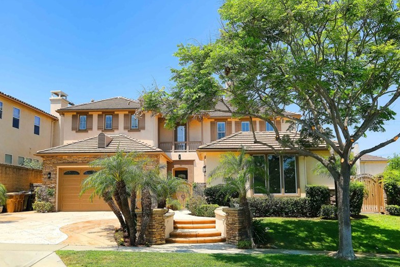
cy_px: 148
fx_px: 367
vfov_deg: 39.9
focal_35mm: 33
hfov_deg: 57.2
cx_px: 188
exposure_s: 1/1400
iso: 400
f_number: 7.1
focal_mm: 16.6
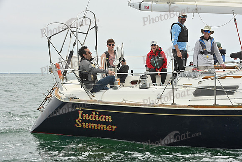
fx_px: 471
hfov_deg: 28.8
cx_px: 121
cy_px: 81
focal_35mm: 70
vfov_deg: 19.5
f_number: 9
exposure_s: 1/800
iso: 320
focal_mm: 70
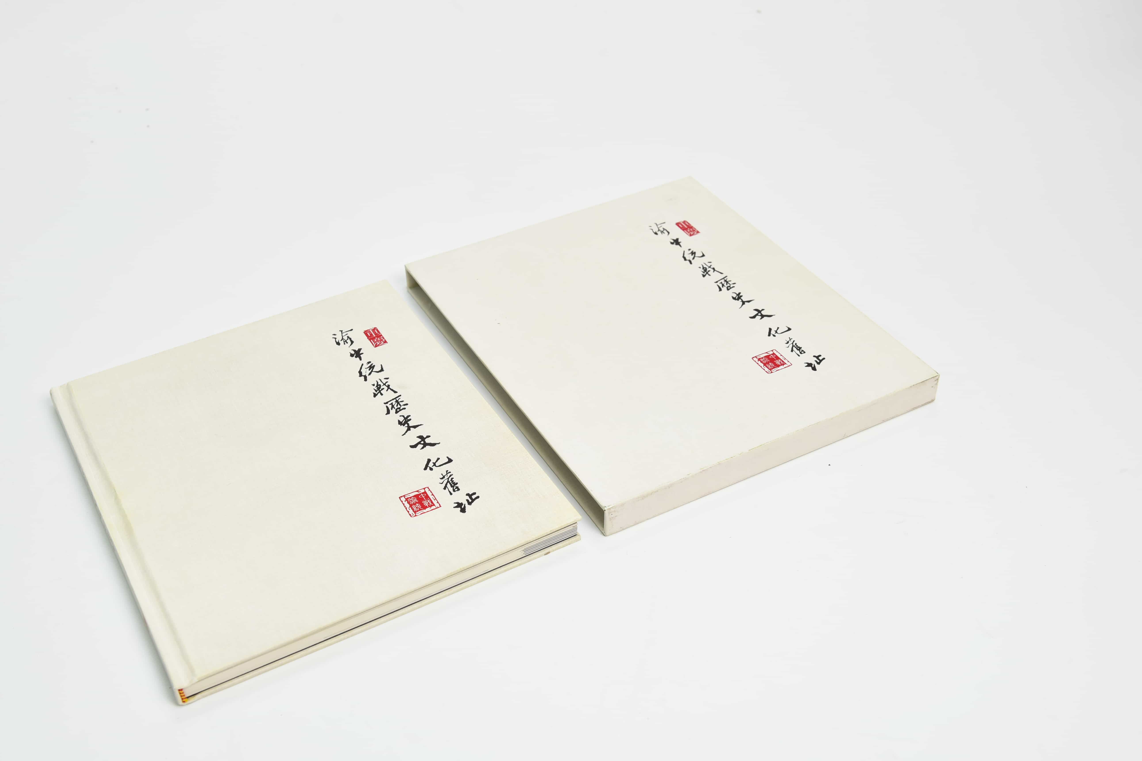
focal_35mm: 42
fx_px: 1332
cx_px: 481
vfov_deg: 31.9
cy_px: 370
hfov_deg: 46.2
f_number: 7.1
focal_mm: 36
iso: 400
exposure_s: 1/30
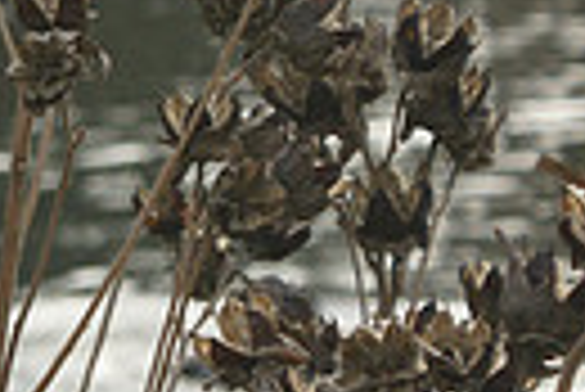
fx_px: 7630
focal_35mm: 469
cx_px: -680
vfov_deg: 2.9
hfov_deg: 4.3
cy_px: 304
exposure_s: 1/250
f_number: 8
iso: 400
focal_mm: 70
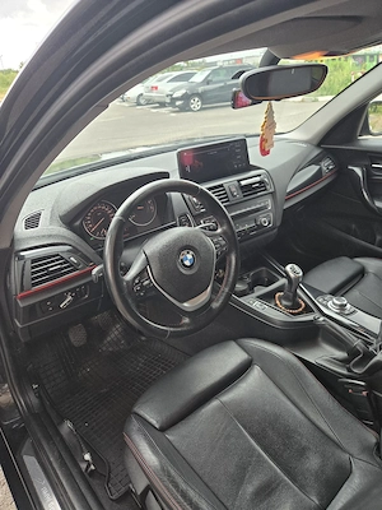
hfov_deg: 58.9
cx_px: 191
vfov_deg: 73.9
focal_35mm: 23
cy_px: 255
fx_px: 338
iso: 125
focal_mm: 5.4
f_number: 1.8
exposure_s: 1/101
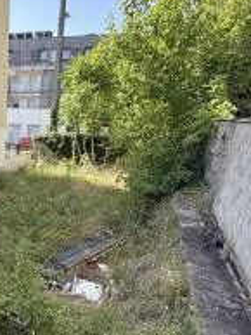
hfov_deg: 42.9
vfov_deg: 60.1
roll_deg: -2.4
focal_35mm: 29
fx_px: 280
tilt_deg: -19.5
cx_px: 12
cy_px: 224
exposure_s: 1/400
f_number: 2.2
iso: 50
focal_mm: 2.22
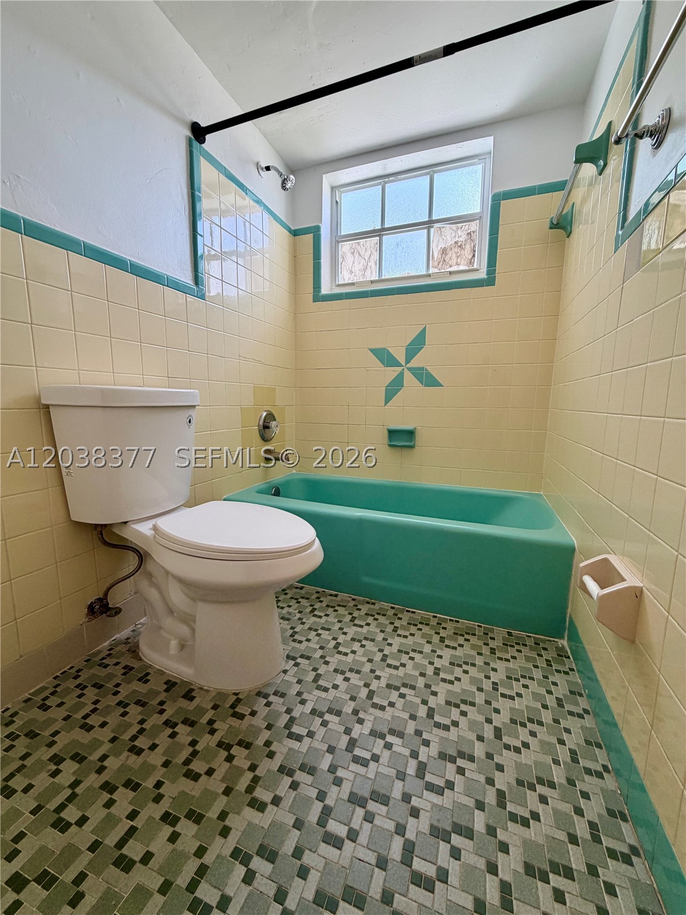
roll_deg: -0.9
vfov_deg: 102.1
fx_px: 370
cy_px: 458
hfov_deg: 85.7
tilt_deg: -7.8
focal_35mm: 14
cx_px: 343
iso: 125
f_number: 2.2
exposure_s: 1/120
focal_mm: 2.22
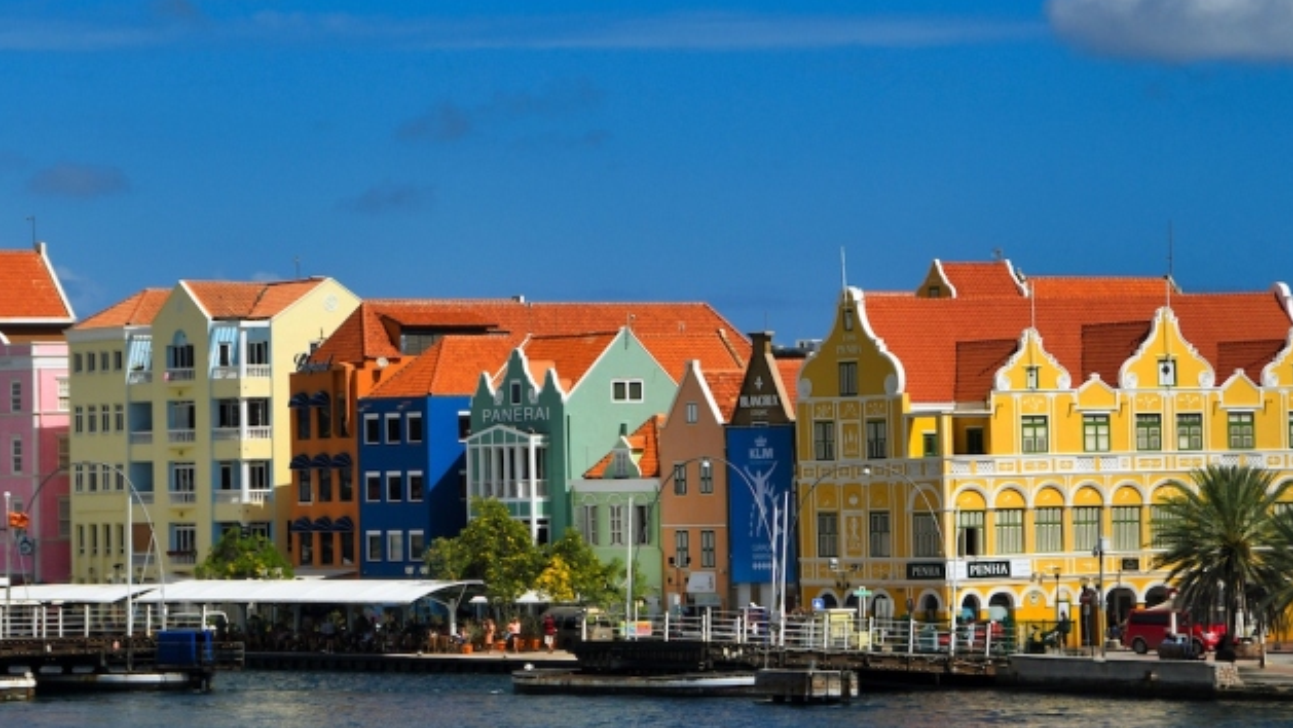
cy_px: 300
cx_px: 483
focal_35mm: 160
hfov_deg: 13.4
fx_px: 5486
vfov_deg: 7.6
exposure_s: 1/1250
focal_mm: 80
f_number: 9
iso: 400
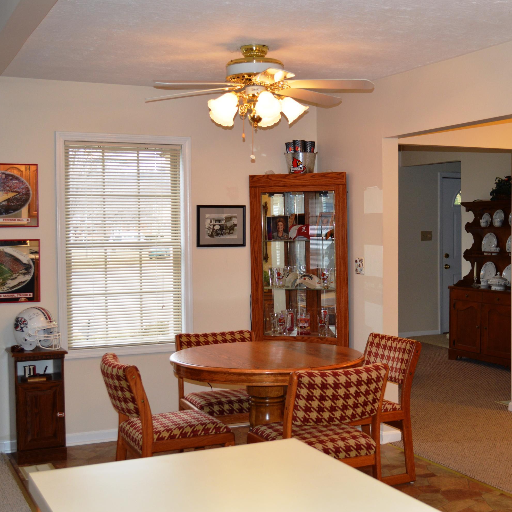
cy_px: 256
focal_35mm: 50
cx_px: 329
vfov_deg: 34.0
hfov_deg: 33.8
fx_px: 837
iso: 400
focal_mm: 26
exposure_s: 1/100
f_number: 4.2
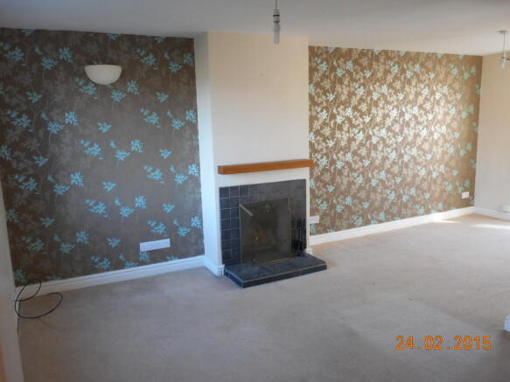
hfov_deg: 61.7
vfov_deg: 48.2
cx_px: 255
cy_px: 191
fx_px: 427
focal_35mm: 29
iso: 220
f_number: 4
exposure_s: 1/30
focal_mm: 5.2
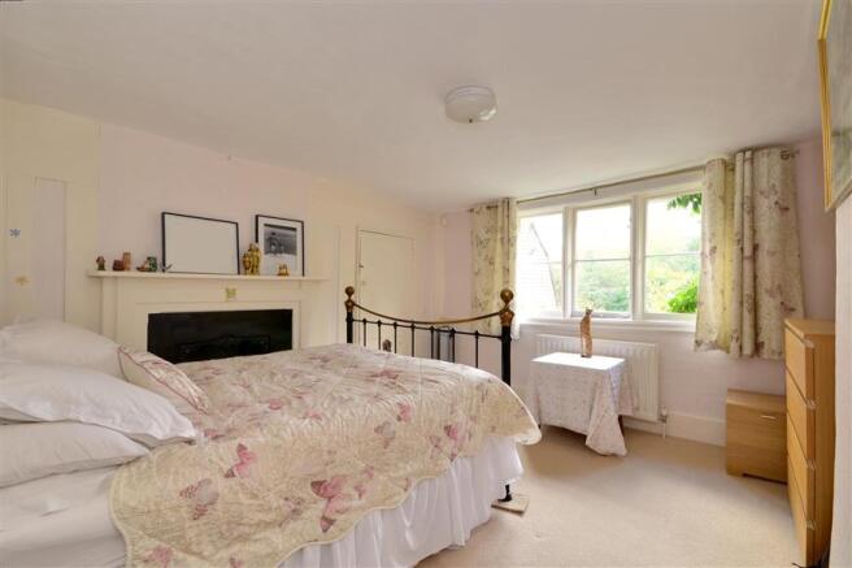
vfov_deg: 77.3
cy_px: 284
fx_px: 355
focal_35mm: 15
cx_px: 426
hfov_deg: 100.4
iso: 400
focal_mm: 10
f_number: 11
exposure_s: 1/3
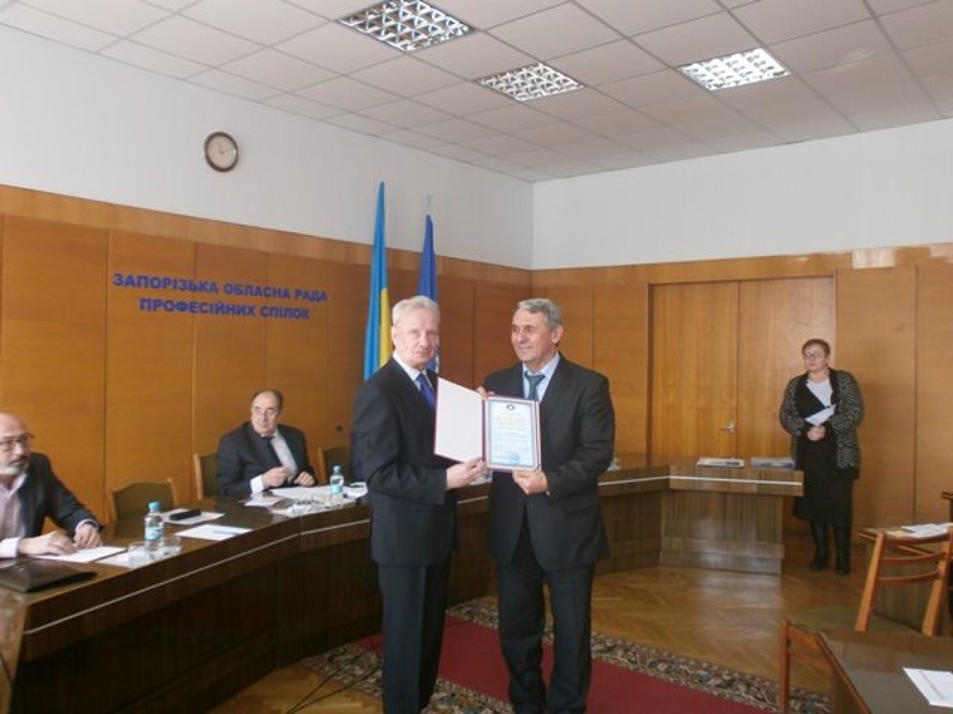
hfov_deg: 65.3
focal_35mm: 27
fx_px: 743
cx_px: 476
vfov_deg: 51.4
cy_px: 357
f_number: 2.9
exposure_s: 1/60
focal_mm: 4.8
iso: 100
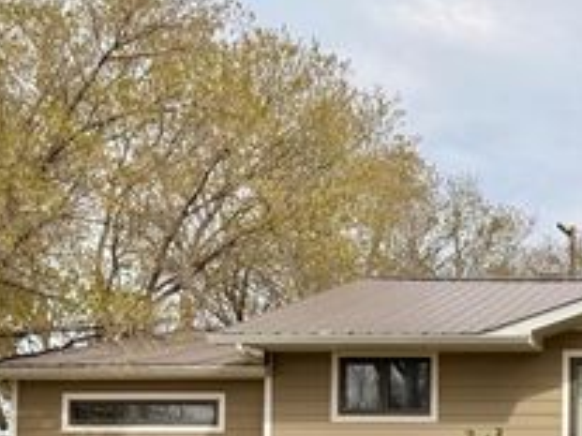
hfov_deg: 29.3
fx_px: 975
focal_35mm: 58
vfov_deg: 24.1
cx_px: 672
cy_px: 435
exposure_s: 1/4975
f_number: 1.78
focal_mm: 6.76
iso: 80
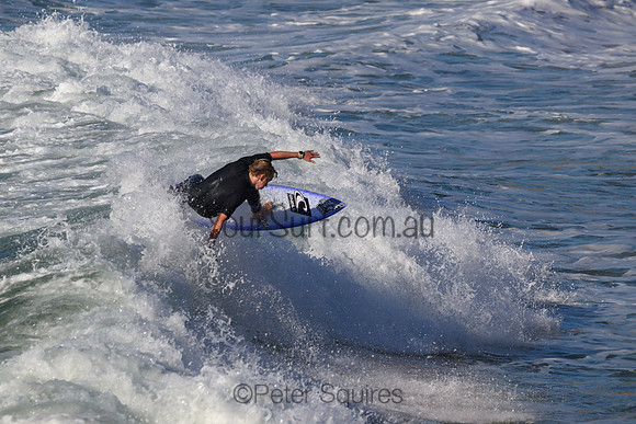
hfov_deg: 4.4
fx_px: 8305
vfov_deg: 2.9
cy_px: 212
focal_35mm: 470
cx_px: 318
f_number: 11
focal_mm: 470
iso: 800
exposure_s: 1/2000
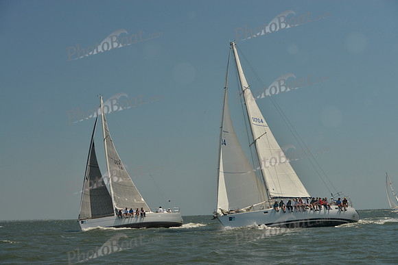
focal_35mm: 70
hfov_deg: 28.8
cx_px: 199
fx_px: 774
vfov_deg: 19.5
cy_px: 132
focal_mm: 70
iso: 280
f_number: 9
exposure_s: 1/1000
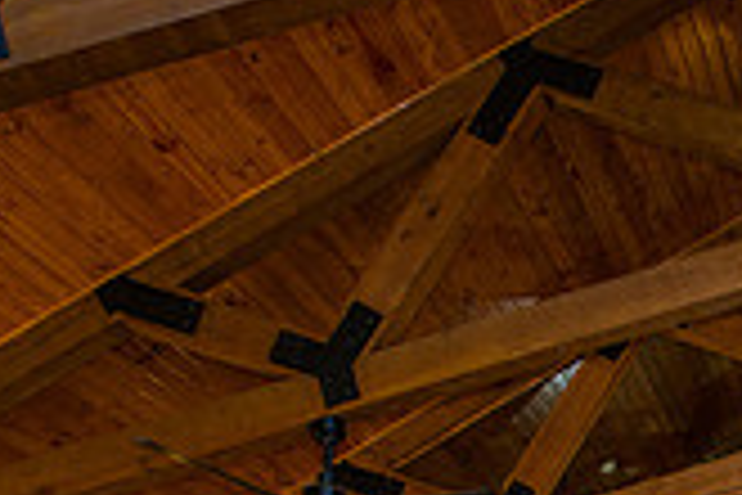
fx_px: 1401
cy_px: 796
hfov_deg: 25.2
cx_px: 989
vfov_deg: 17.5
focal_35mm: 68
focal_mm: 19
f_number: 6.3
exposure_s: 1/200
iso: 400
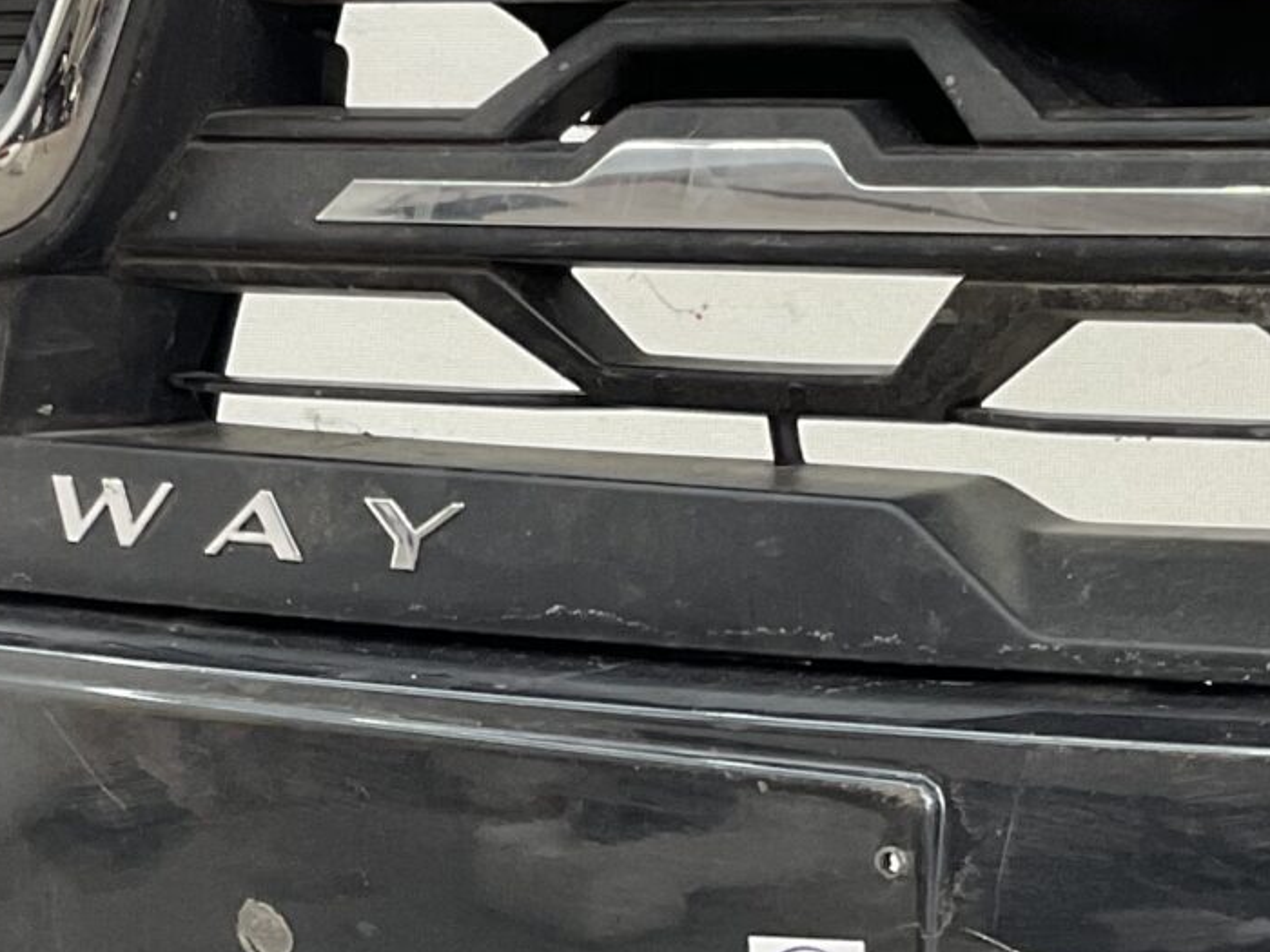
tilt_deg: -11.1
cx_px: 617
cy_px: 883
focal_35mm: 106
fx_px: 3889
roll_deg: -1.5
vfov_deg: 13.8
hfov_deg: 18.5
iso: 50
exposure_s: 1/100
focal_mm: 3
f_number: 1.8
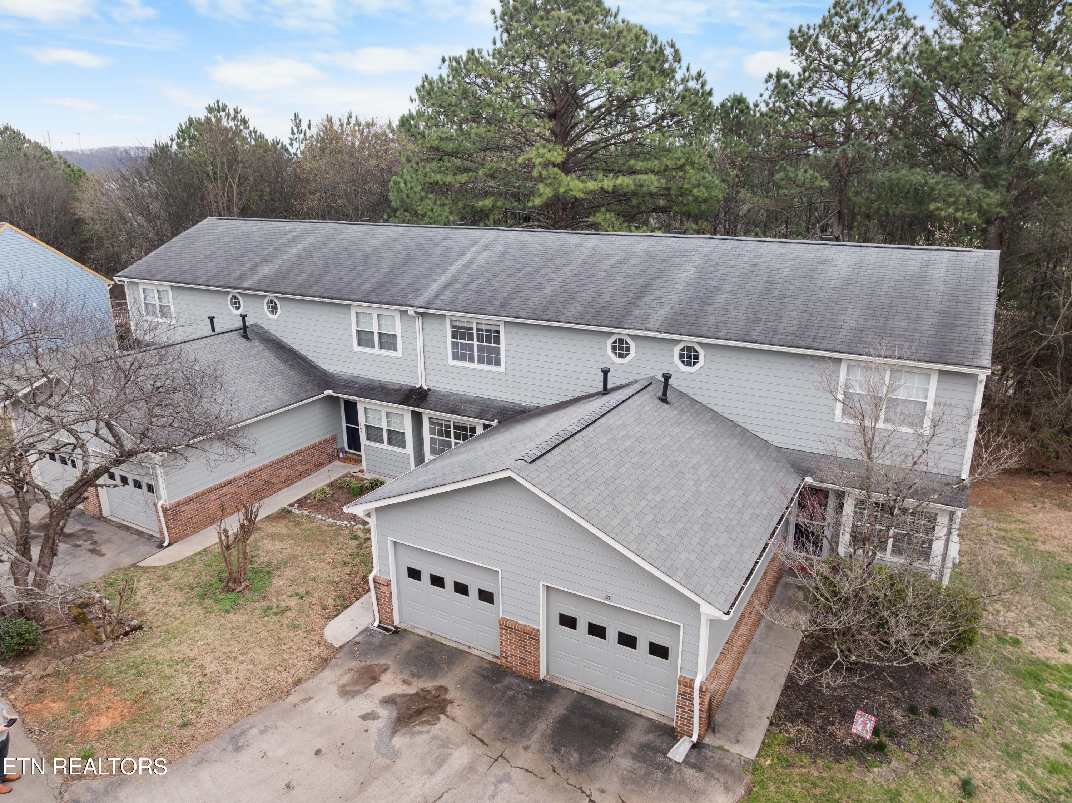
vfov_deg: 56.8
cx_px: 536
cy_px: 402
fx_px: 743
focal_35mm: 24
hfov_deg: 71.6
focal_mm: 12.29
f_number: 2.8
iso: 140
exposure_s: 1/50
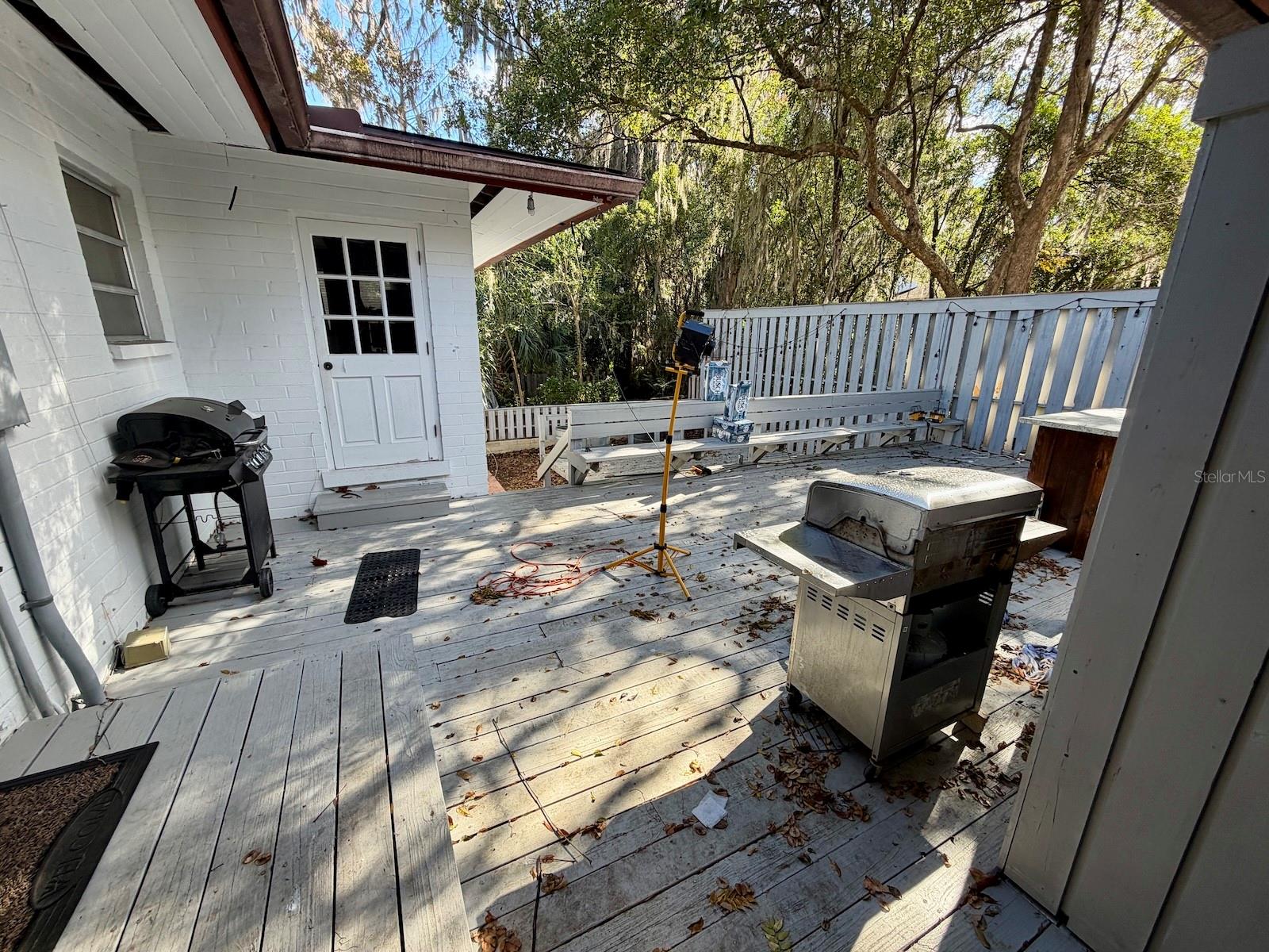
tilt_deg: -14.8
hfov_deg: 102.1
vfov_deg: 85.7
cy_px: 476
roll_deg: -1.2
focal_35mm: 14
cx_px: 634
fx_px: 513
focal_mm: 2.22
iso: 40
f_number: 2.2
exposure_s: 1/183
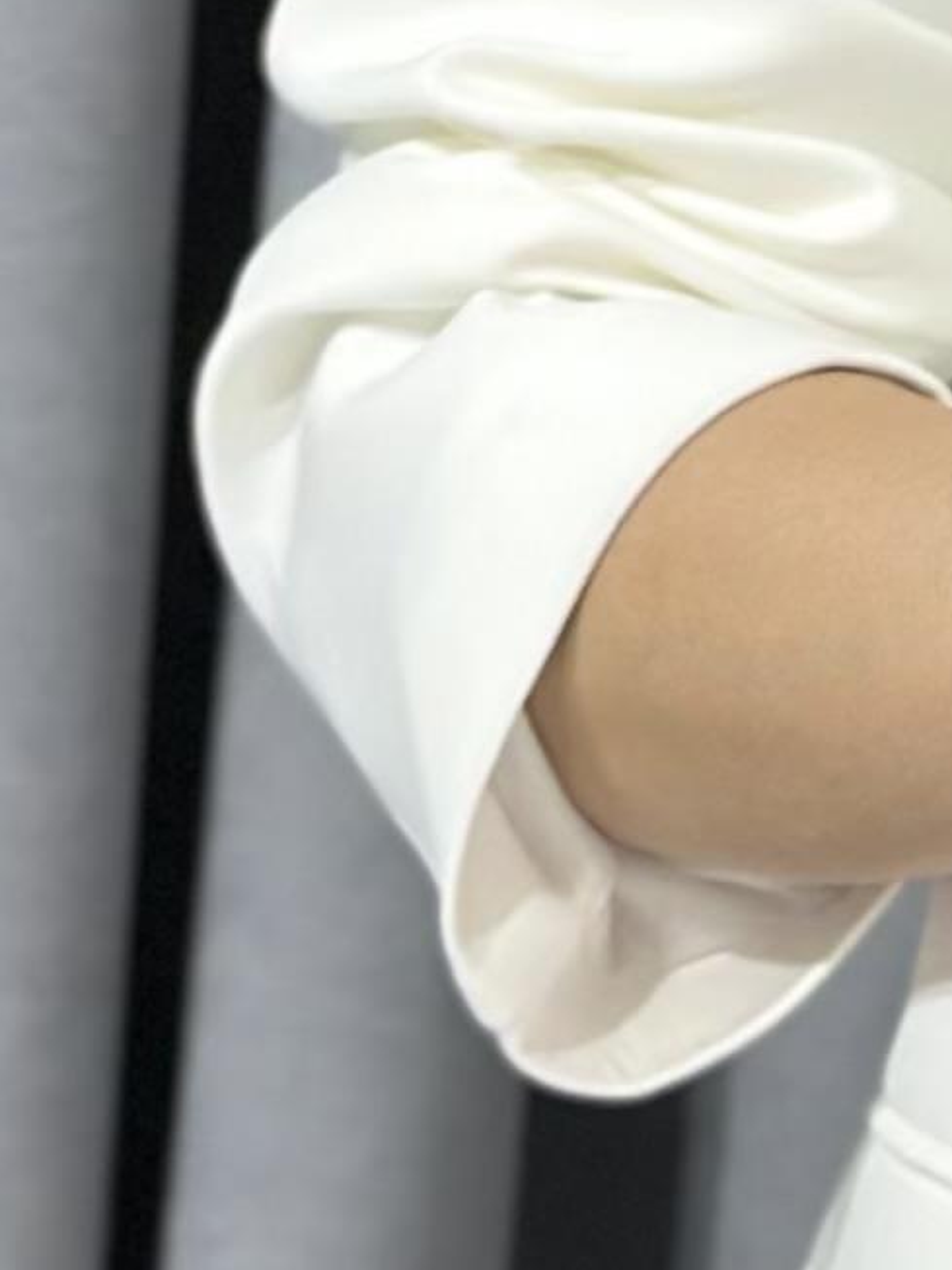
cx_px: 2087
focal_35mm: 297
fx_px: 10891
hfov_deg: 4.9
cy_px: 72
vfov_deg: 6.7
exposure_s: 1/100
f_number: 1.78
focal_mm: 6.86
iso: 80
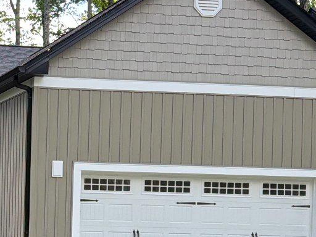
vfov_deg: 15.2
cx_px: -99
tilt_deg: -0.6
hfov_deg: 18.9
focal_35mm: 96
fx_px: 876
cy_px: 224
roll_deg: -1.5
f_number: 1.78
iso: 100
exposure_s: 1/979
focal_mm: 6.76
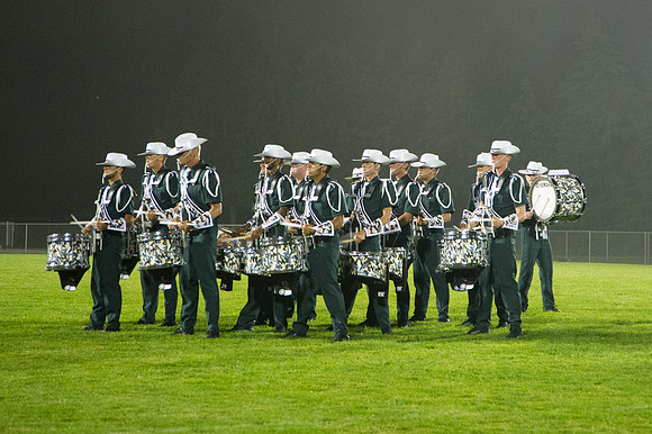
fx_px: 2655
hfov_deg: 14.0
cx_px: 369
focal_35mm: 147
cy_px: 167
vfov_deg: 9.3
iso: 12800
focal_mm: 102
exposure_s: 1/160
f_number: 5.6
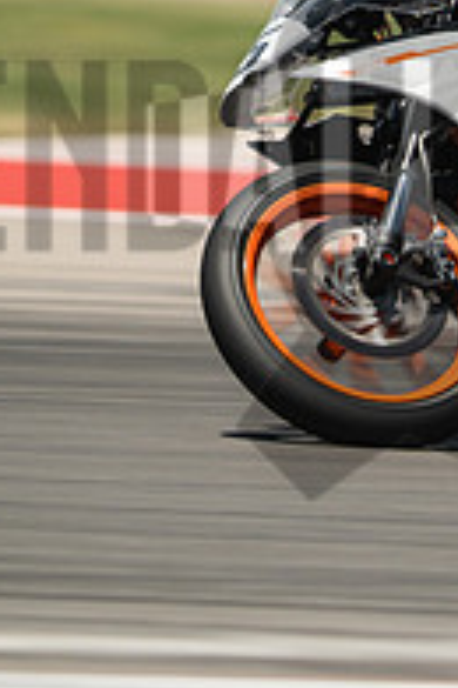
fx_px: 21085
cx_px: 337
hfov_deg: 1.2
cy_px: 321
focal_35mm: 1105
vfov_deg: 1.9
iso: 160
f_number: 2.2
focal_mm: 200
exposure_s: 1/250
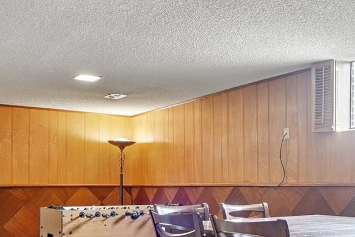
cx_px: 216
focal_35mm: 45
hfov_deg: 43.3
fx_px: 444
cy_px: 193
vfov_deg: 29.1
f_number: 8
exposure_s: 1/3.33
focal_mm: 12
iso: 400
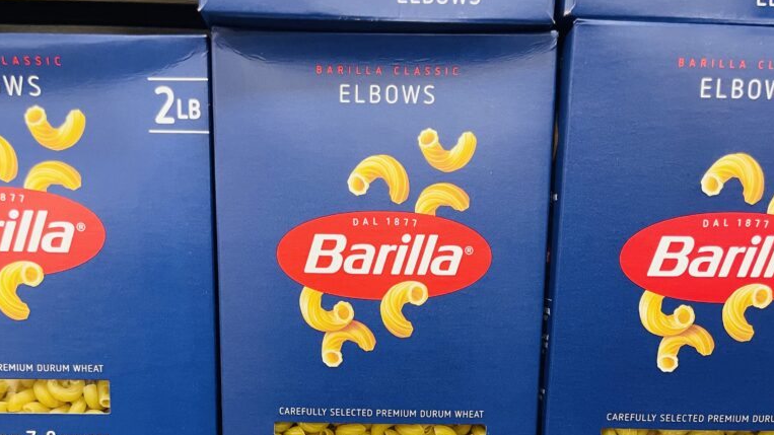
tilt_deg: -12.5
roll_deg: -1.0
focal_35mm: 38
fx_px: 780
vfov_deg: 29.3
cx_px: 388
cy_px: 426
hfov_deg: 52.8
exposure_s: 1/60
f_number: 1.6
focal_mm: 4.2
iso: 200
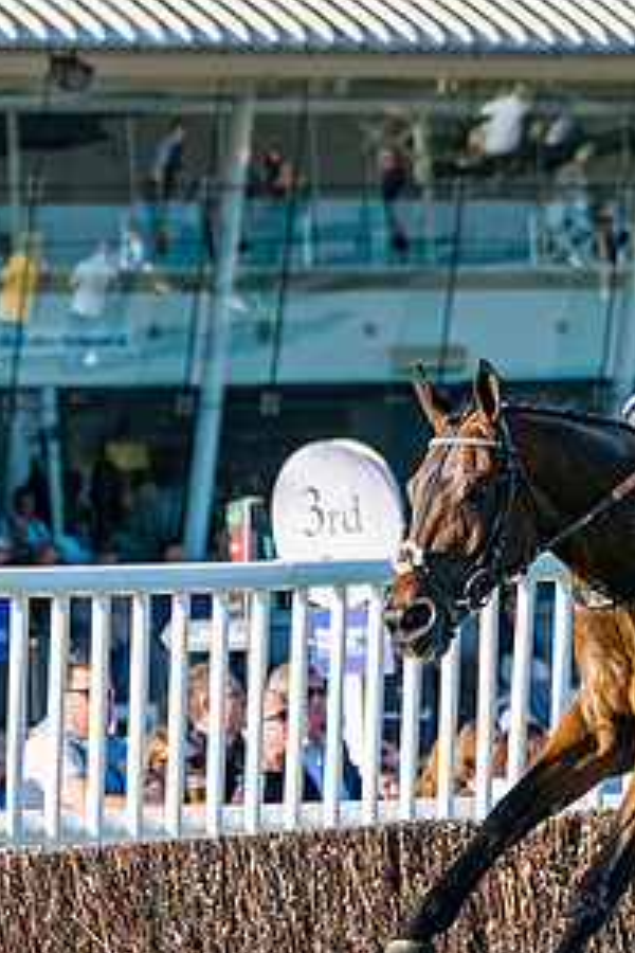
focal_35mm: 435
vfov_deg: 4.7
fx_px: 11508
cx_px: 934
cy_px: 399
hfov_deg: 3.2
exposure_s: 1/2000
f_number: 4
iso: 200
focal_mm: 120
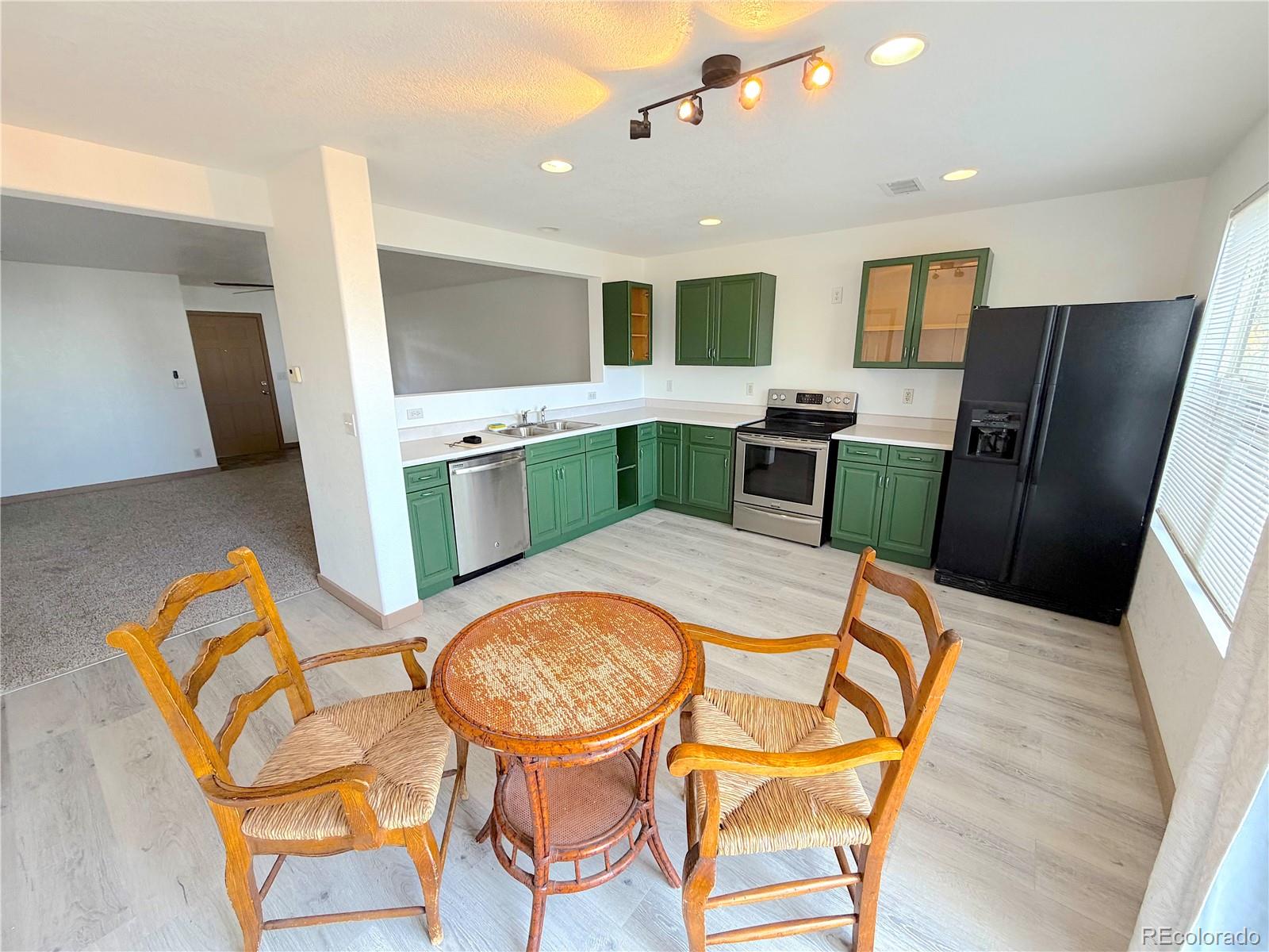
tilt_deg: -14.4
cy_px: 476
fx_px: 513
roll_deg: +0.9
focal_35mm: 14
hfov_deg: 102.1
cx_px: 634
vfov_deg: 85.7
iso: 250
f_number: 2.2
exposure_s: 1/120
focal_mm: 2.22
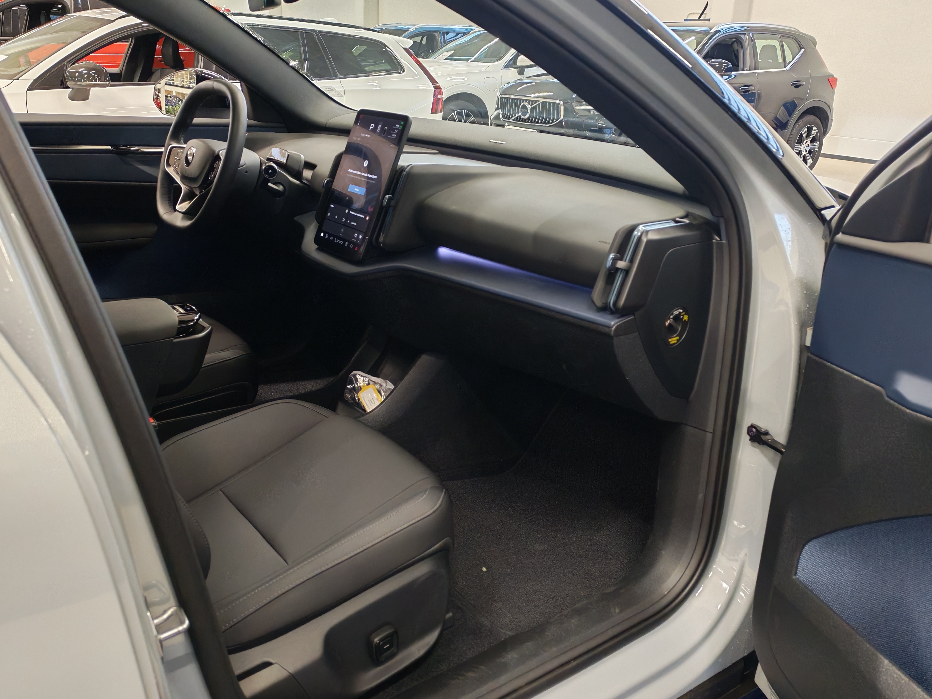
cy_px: 350
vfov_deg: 44.2
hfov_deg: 56.8
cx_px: 466
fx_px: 862
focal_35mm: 32
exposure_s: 1/100
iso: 640
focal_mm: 6.12
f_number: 1.9
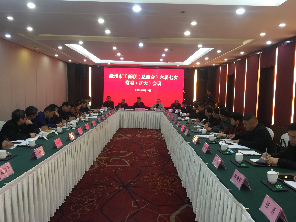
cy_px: 111
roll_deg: -1.6
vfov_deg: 48.2
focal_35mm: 29
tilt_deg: -4.2
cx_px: 148
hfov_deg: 61.7
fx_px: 248
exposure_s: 1/17
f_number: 2.2
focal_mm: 4.15
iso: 40
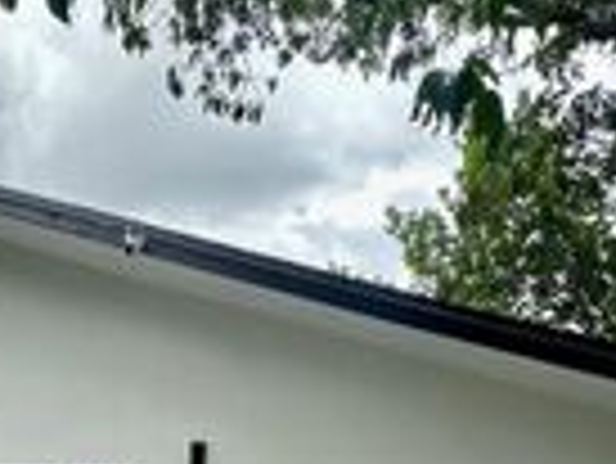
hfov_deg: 37.0
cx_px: 193
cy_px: 543
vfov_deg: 25.9
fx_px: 908
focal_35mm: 51
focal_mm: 2.22
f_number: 2.2
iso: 40
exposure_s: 1/460
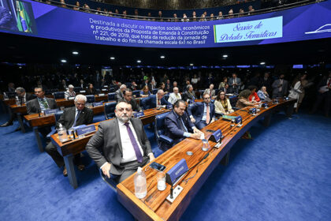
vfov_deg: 81.2
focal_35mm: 14
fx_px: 129
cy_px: 110
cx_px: 166
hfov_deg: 104.3
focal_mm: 14
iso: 1600
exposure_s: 1/100
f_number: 5
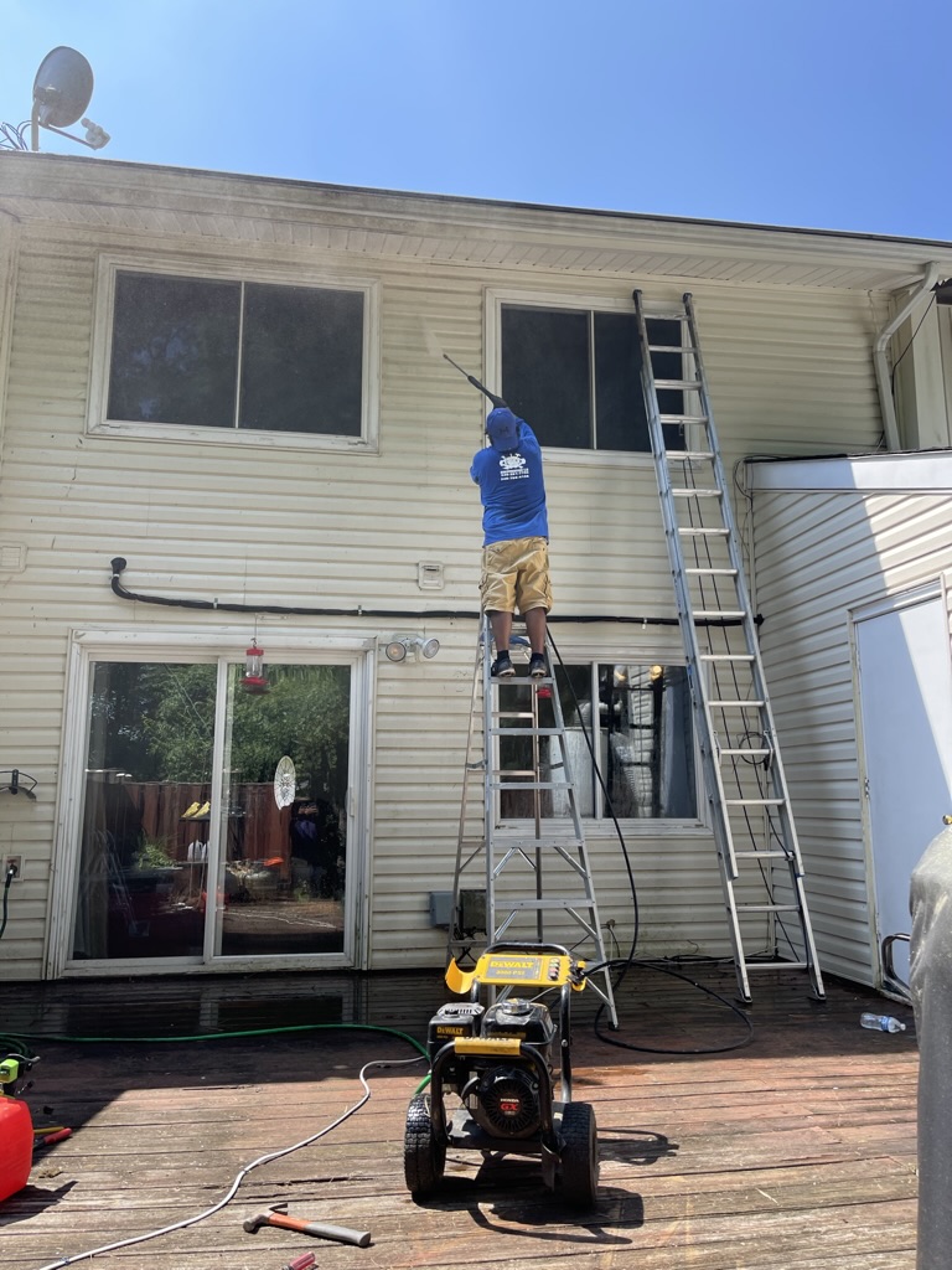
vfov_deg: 67.3
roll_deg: +0.6
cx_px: 476
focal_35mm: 26
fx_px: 953
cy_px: 635
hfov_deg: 53.1
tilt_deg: +11.9
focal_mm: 5.1
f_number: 1.6
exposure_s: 1/930
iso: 32
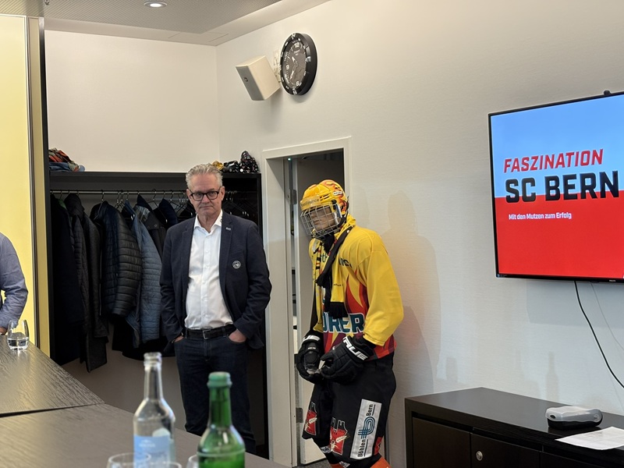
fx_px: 937
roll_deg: +1.6
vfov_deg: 28.0
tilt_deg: -0.5
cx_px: 312
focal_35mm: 52
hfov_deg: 36.8
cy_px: 234
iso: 160
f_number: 1.6
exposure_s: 1/33
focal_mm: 5.96
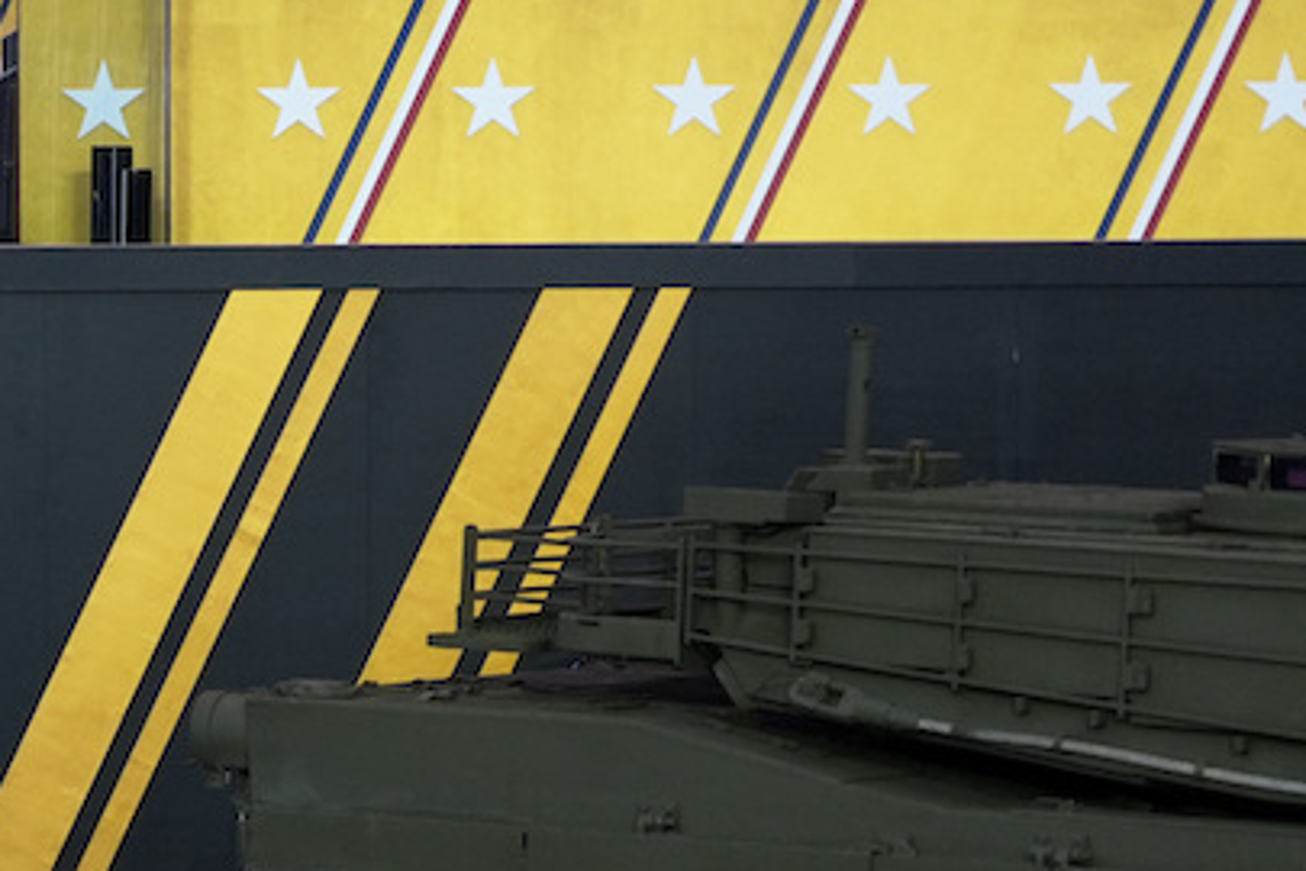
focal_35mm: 252
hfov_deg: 8.1
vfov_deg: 5.4
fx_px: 9141
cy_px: 1039
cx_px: -297
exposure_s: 1/500
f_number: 2.8
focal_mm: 85
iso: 400
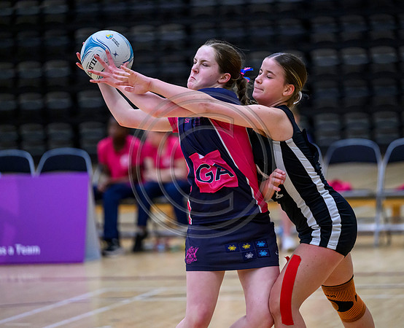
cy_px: 164
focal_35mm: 200
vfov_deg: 7.8
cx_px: 246
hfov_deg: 9.6
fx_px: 2402
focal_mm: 175
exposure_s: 1/1250
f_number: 2.8
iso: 6400
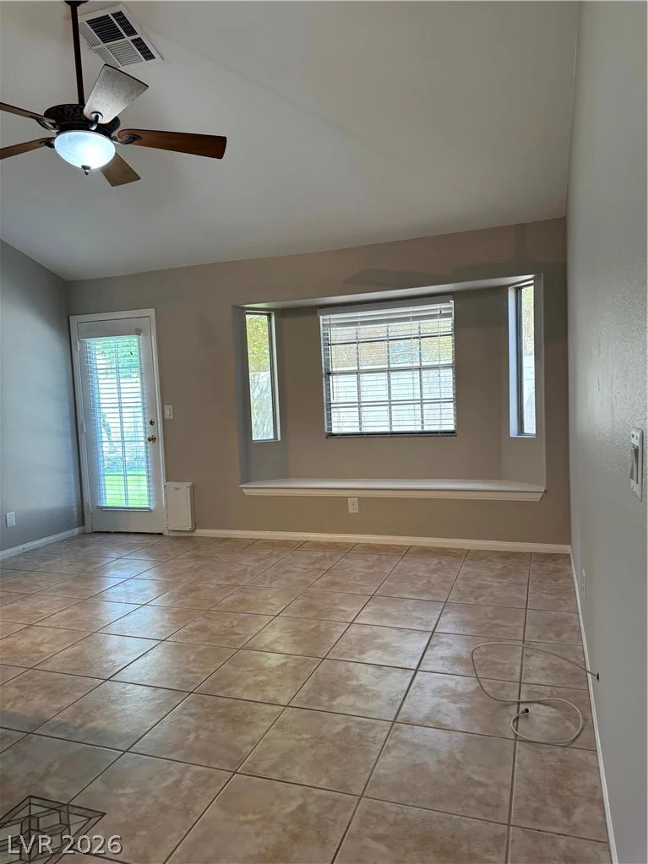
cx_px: 324
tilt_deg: -4.5
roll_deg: +2.7
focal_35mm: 24
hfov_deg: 56.8
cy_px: 432
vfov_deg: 71.6
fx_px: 599
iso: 160
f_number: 1.78
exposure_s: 1/120
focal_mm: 6.76
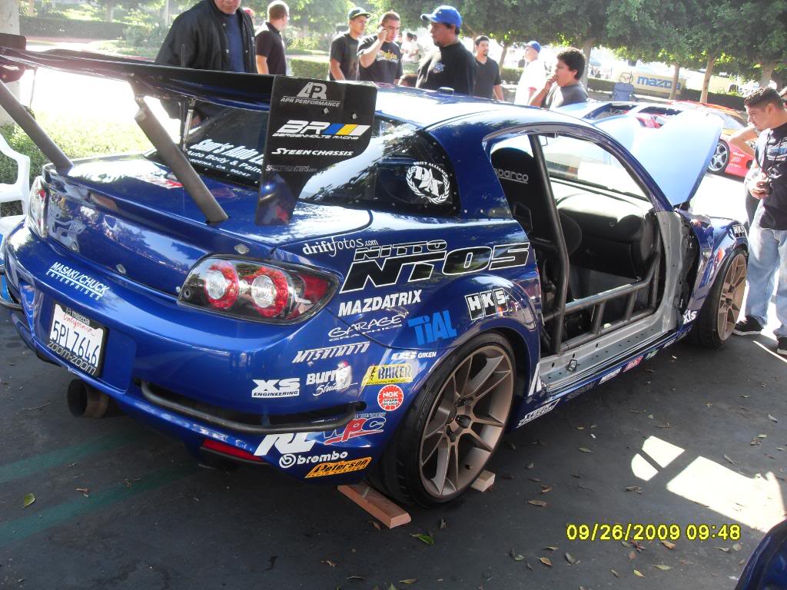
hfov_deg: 54.0
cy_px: 295
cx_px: 394
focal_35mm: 34
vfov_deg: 41.8
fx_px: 773
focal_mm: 6.3
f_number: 2.8
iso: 80
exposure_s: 1/90
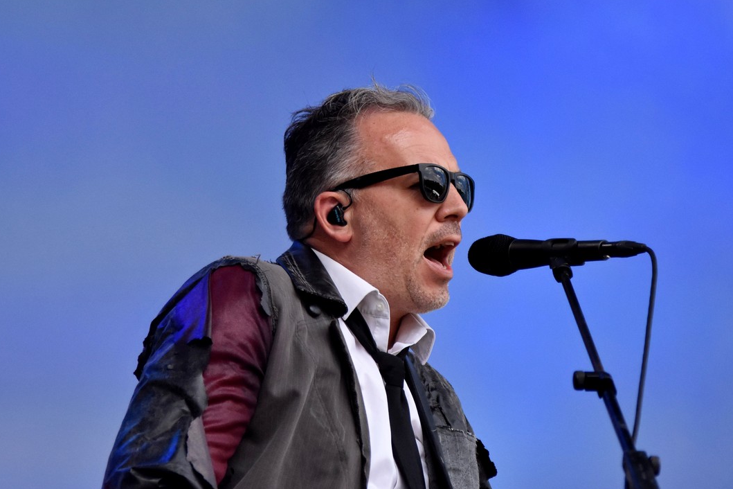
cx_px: 327
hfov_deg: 8.1
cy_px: 263
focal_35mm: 255
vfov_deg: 5.4
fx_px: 5192
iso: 1250
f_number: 2.8
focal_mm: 150
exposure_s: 1/8000
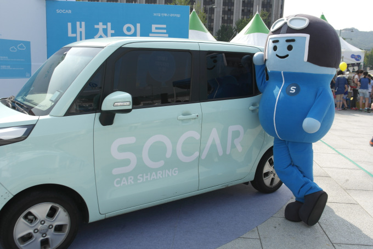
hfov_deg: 53.1
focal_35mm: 36
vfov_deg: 36.9
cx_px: 186
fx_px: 373
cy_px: 124
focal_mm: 24
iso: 100
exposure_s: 1/160
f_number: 8
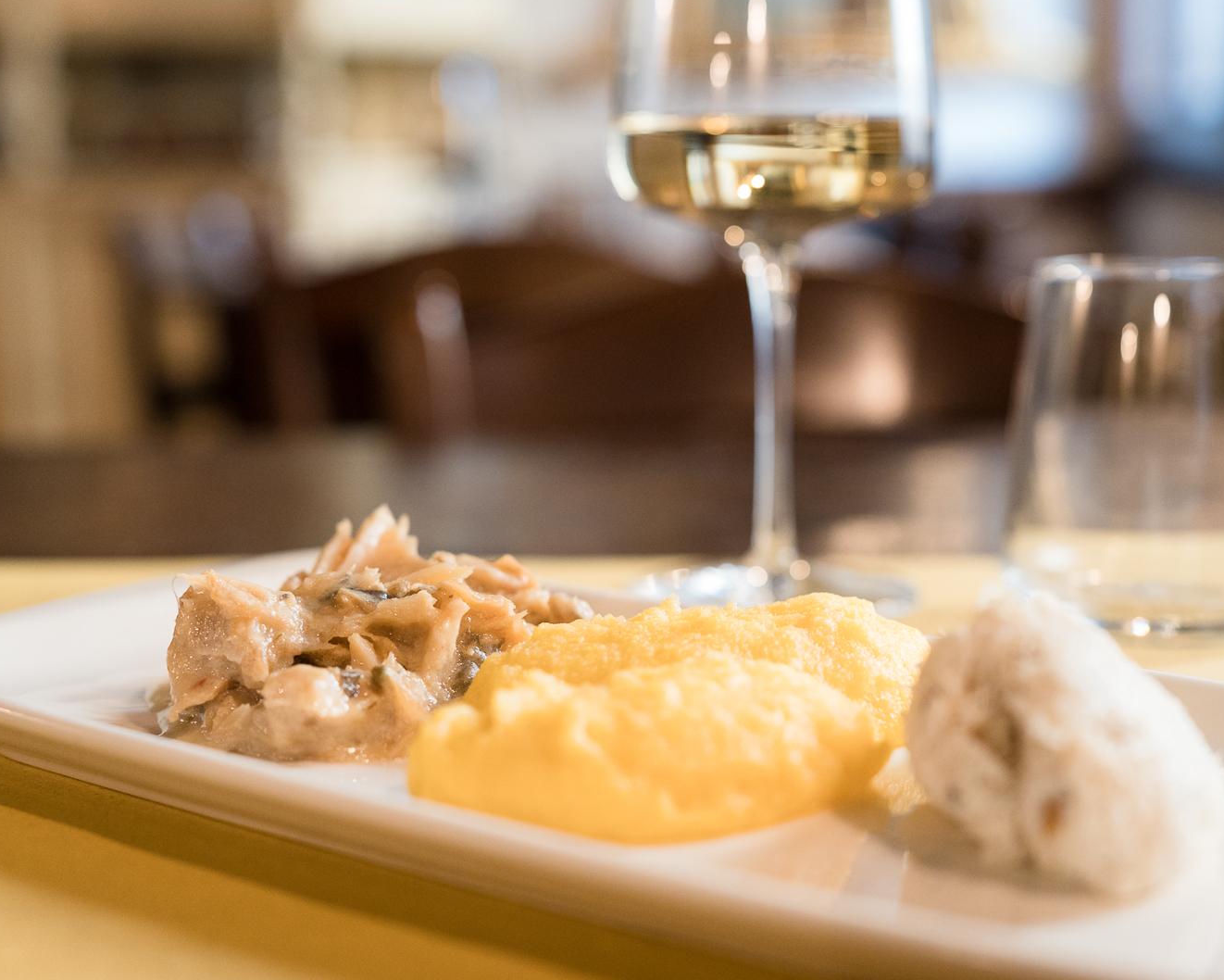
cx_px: 656
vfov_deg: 28.6
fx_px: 1920
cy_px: 489
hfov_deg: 35.3
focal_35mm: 53
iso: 4000
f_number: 3.2
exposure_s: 1/200
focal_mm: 46
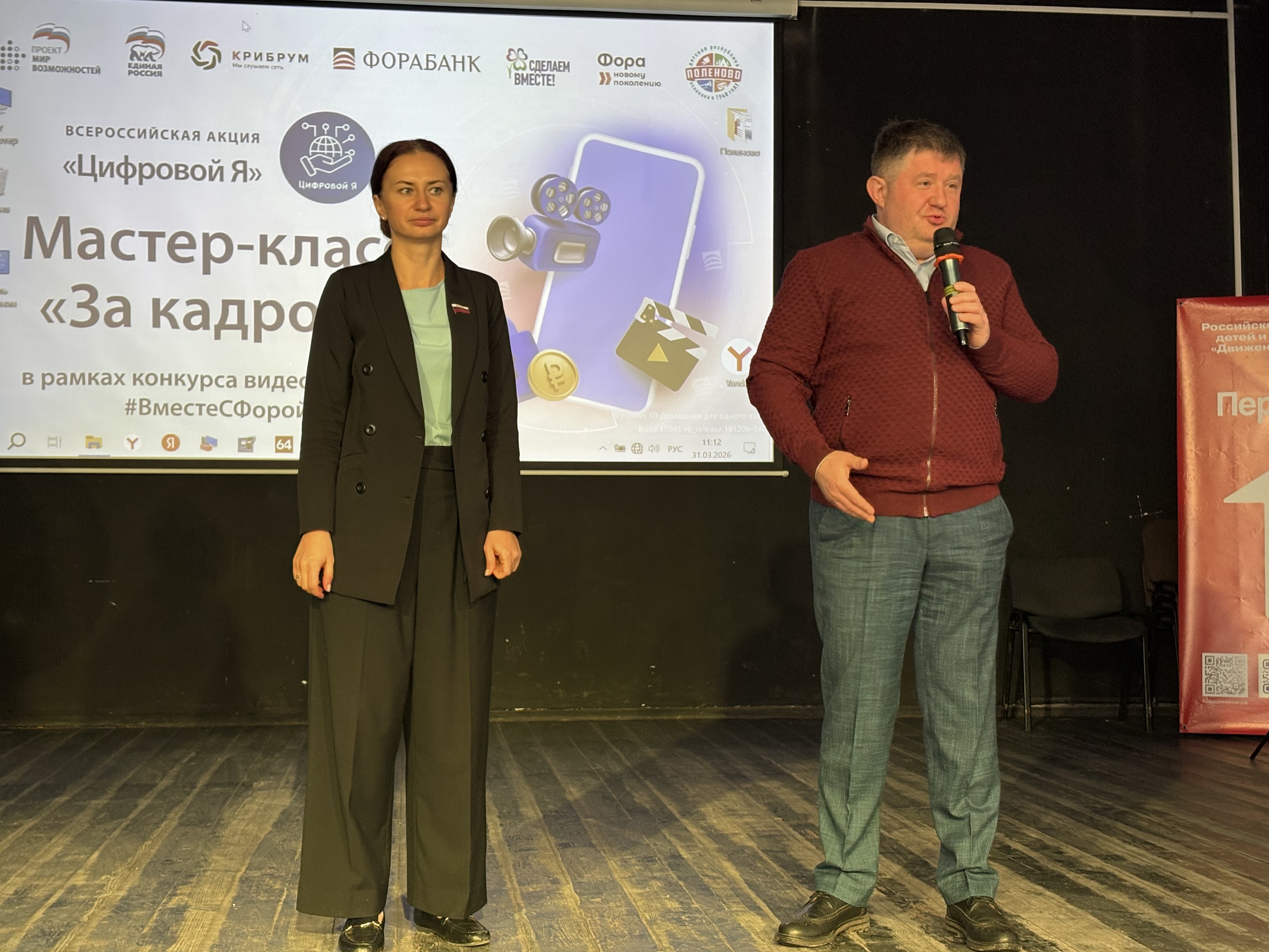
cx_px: 626
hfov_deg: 36.2
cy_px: 481
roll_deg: +0.4
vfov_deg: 27.5
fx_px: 1943
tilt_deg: +2.9
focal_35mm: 53
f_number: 1.6
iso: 125
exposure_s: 1/60
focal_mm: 5.96
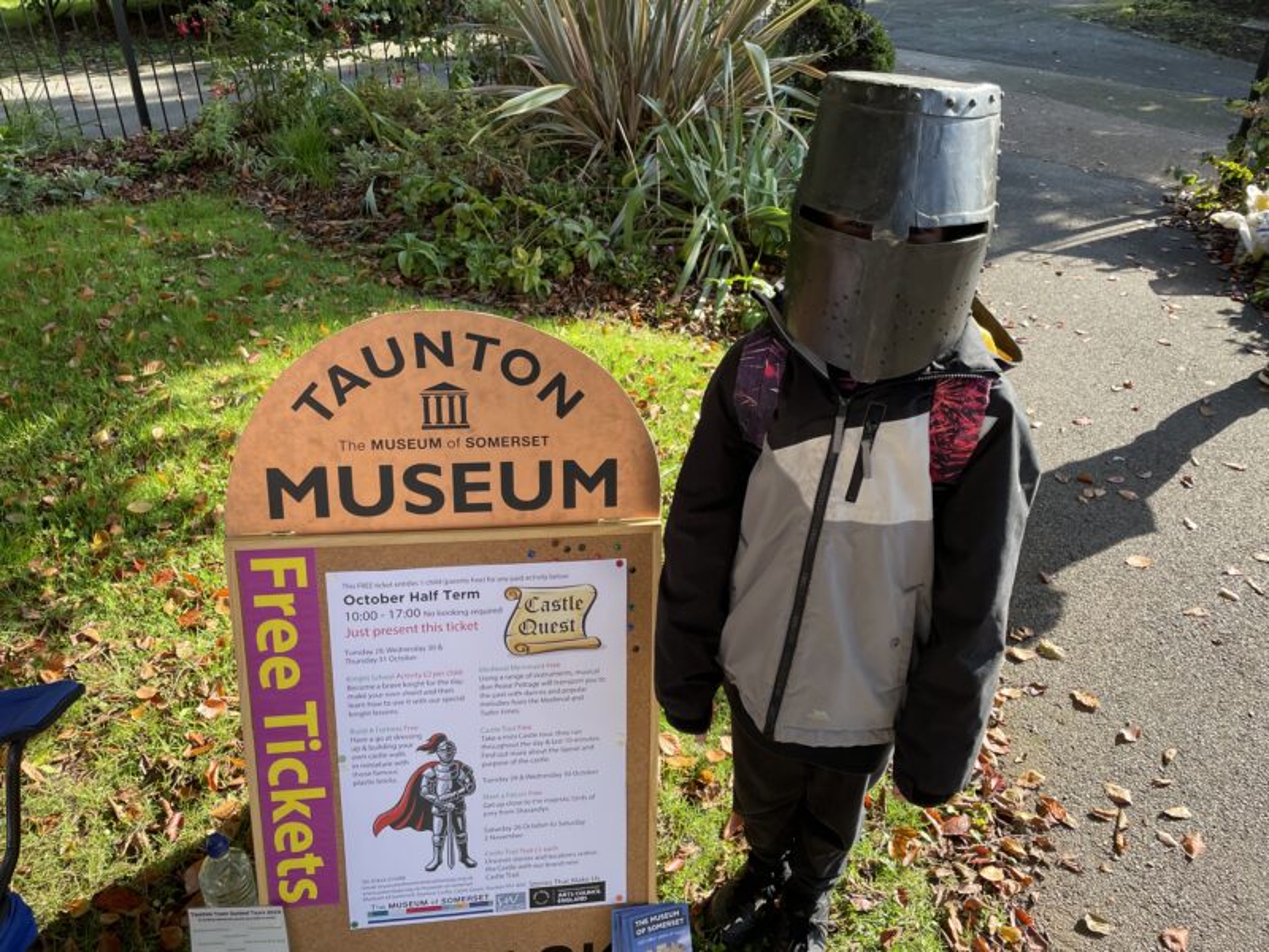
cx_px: 634
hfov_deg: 67.3
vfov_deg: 53.1
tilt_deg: -30.3
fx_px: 953
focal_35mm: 26
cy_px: 476
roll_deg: +1.1
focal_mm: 4.2
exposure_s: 1/532
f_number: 1.6
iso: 32
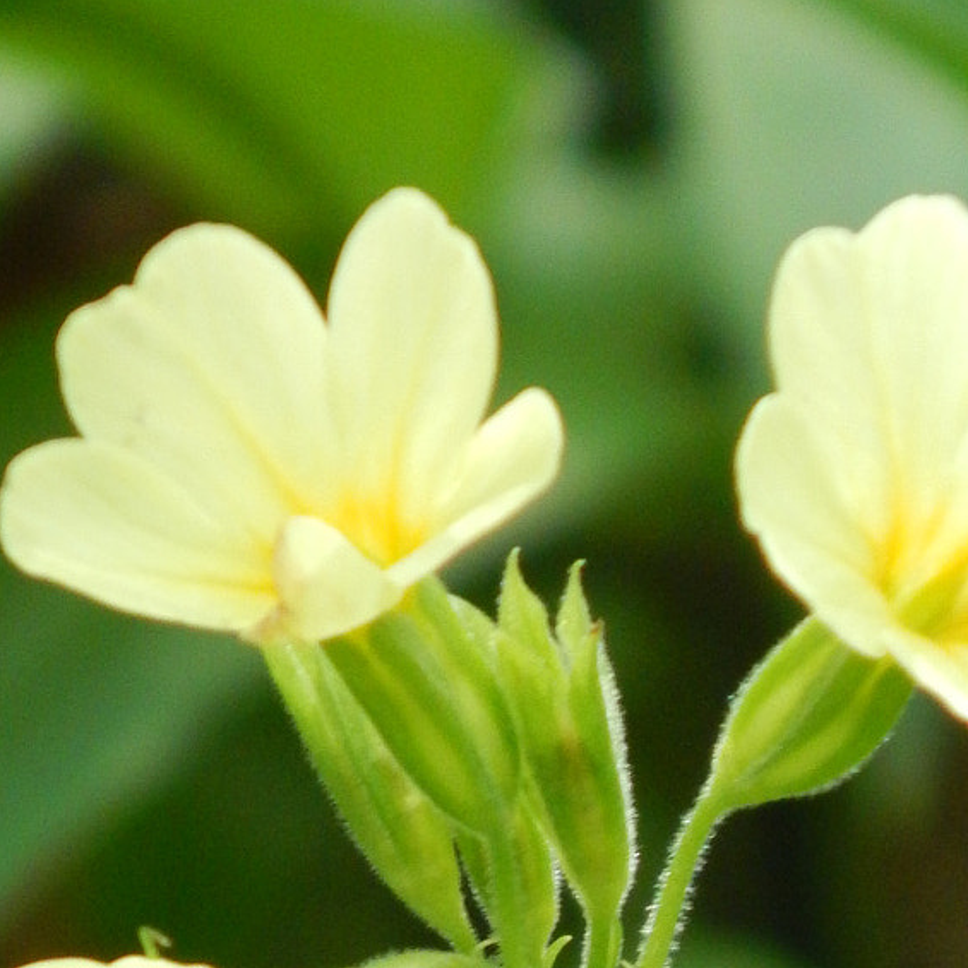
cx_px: 543
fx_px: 60618
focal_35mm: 1916
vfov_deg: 0.9
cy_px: 1091
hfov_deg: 0.9
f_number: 5.9
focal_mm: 136
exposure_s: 1/160
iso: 400
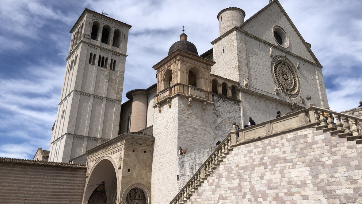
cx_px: 183
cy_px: 85
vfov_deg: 37.7
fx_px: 298
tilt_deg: +23.3
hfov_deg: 62.6
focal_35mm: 31
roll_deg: +0.6
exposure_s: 1/3205
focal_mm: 4
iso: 25
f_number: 1.8
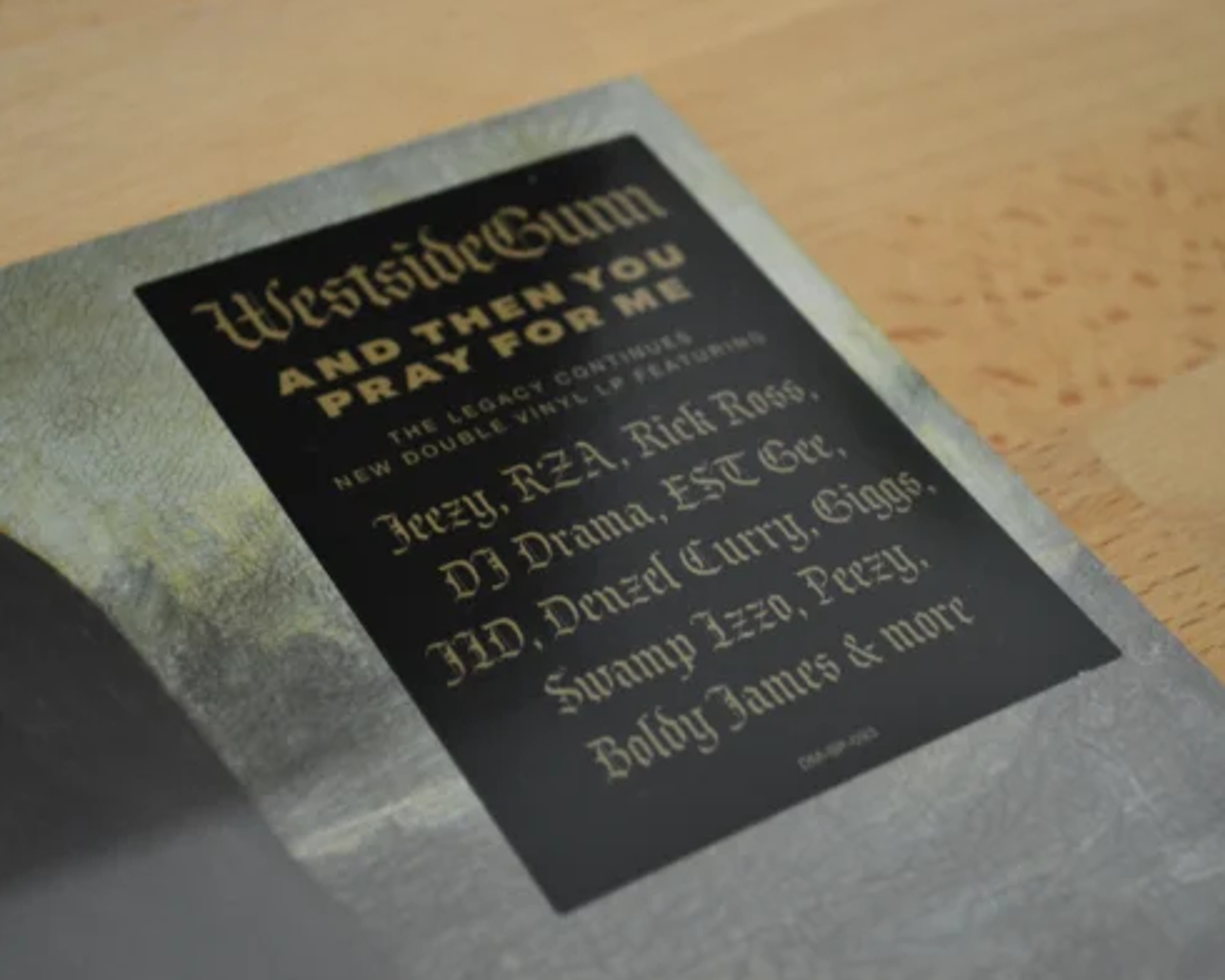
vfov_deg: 24.6
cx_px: 618
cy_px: 495
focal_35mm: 62
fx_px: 2248
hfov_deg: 30.5
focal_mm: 36
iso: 800
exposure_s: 1/4
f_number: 5
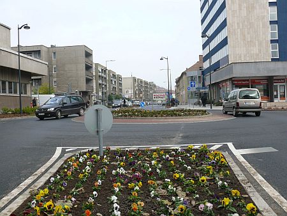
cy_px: 108
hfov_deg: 52.6
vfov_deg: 40.7
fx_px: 290
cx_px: 144
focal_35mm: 35
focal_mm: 7.4
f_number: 4.5
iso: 100
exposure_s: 1/200
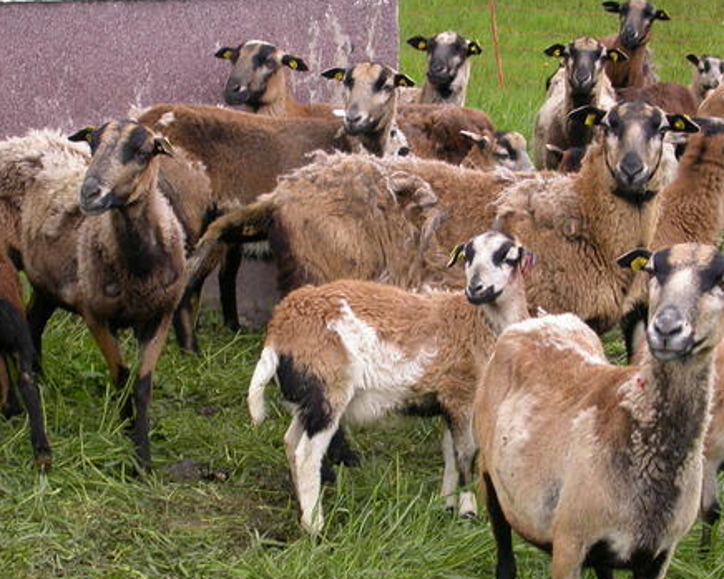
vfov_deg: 13.3
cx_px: 405
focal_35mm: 116
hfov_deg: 16.6
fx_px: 2486
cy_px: 310
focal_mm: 16.9
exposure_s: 1/182
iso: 100
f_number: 3.5
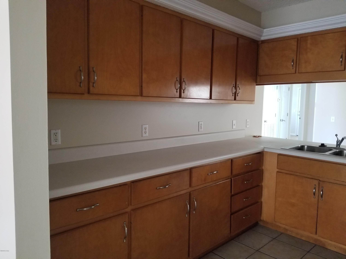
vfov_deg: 53.1
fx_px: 260
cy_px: 130
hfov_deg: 67.3
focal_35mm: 26
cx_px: 173
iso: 640
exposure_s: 1/48
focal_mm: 4.3
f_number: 1.7
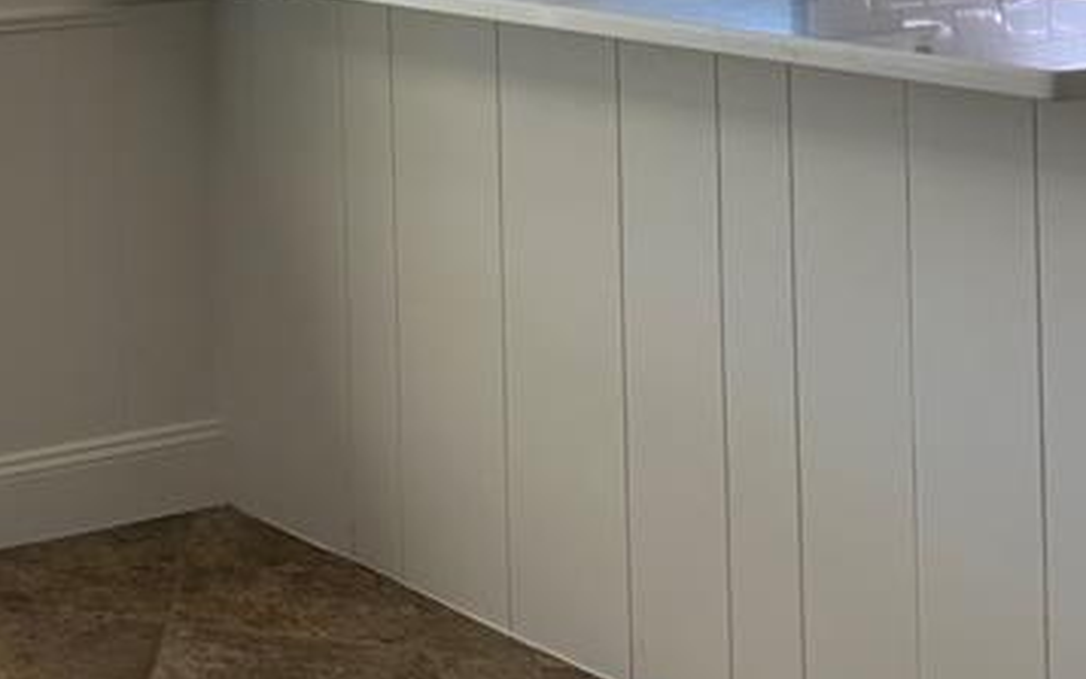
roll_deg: +1.6
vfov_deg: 15.4
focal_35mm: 79
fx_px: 2338
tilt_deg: +0.7
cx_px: -399
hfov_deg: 22.7
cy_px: -311
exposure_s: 1/279
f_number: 1.5
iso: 40
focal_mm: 5.7
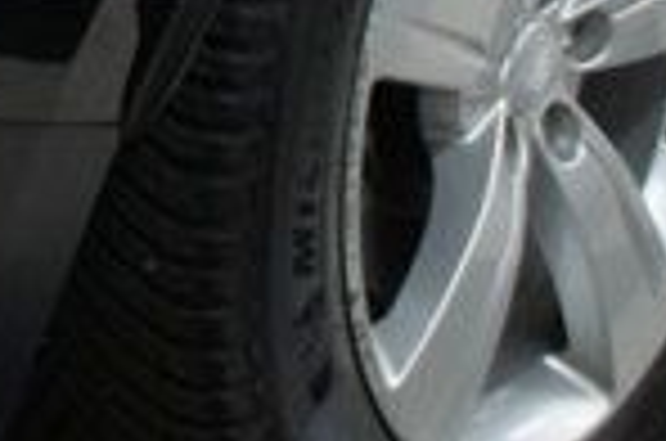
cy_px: -540
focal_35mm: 187
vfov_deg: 7.0
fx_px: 3452
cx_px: -212
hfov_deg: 10.8
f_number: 3.5
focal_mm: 18
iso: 250
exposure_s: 1/30
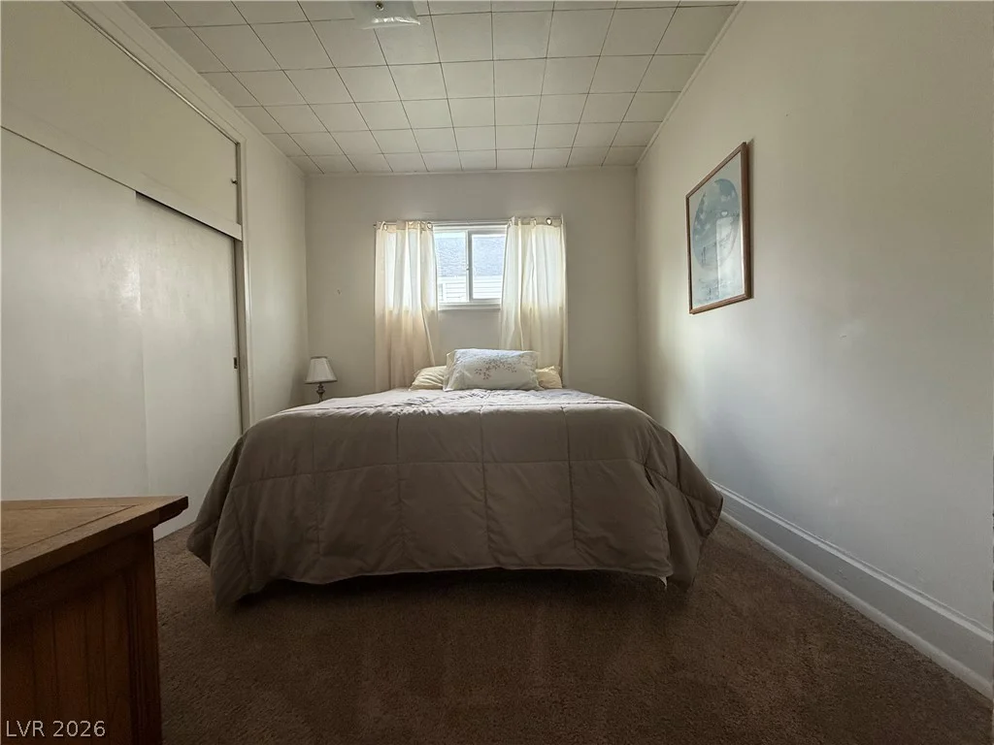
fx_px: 402
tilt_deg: -0.3
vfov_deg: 85.7
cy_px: 372
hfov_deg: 102.1
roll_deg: +0.3
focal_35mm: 14
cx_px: 497
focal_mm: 2.22
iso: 200
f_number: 2.2
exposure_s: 1/99
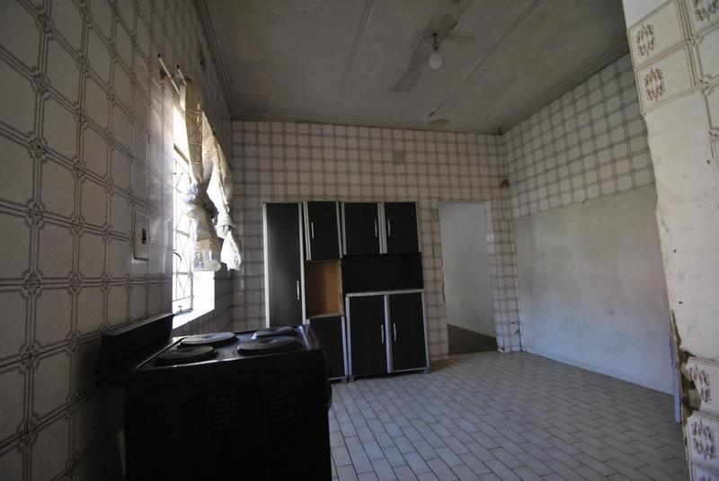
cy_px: 240
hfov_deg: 100.3
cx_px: 360
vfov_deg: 77.4
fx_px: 300
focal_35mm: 15
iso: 360
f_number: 3.5
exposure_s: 1/30
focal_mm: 10
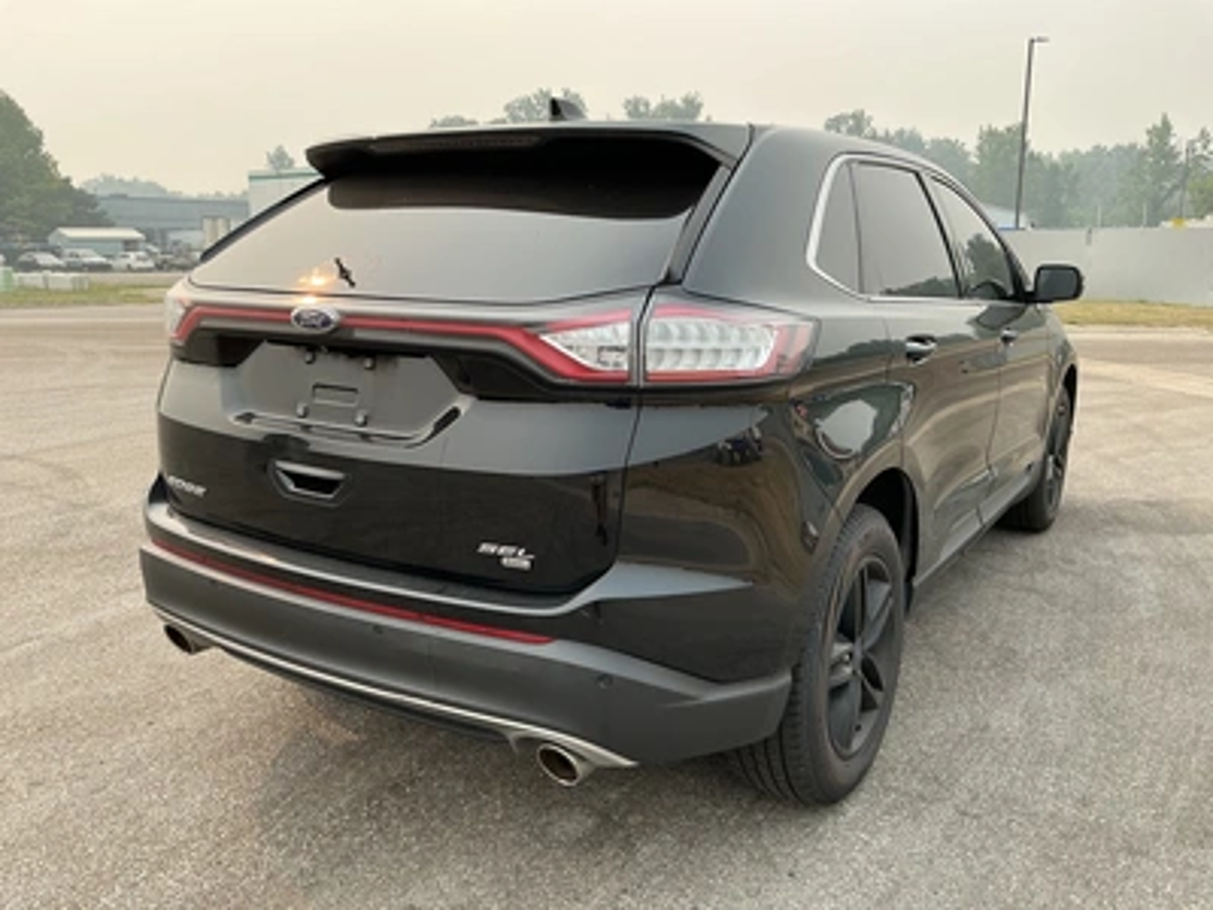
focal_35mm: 28
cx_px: 606
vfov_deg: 49.7
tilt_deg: -10.4
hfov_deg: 63.4
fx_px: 981
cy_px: 455
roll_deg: +0.7
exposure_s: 1/674
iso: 25
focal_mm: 3
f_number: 1.8
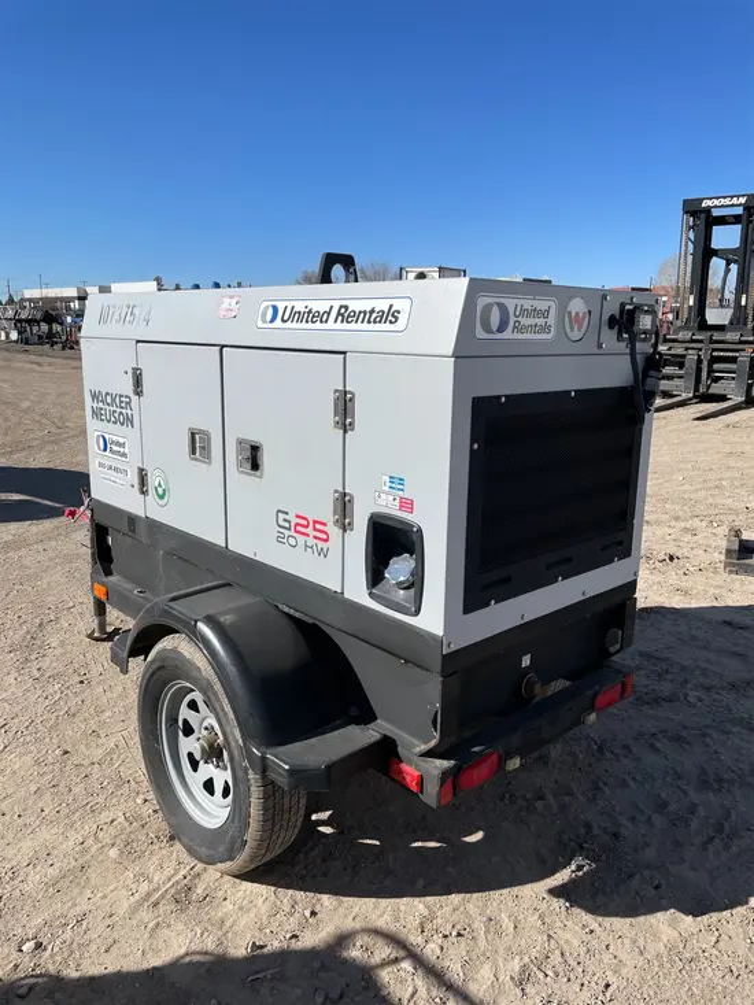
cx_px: 377
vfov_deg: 67.3
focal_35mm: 26
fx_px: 755
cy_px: 502
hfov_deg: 53.1
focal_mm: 4.2
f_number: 1.6
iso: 32
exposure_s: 1/5051
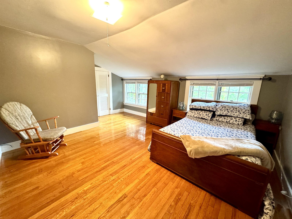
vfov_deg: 85.7
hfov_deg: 102.1
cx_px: 146
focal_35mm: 14
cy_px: 110
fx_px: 118
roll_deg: -1.0
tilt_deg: -12.9
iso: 1000
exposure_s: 1/60
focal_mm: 2.22
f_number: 2.2
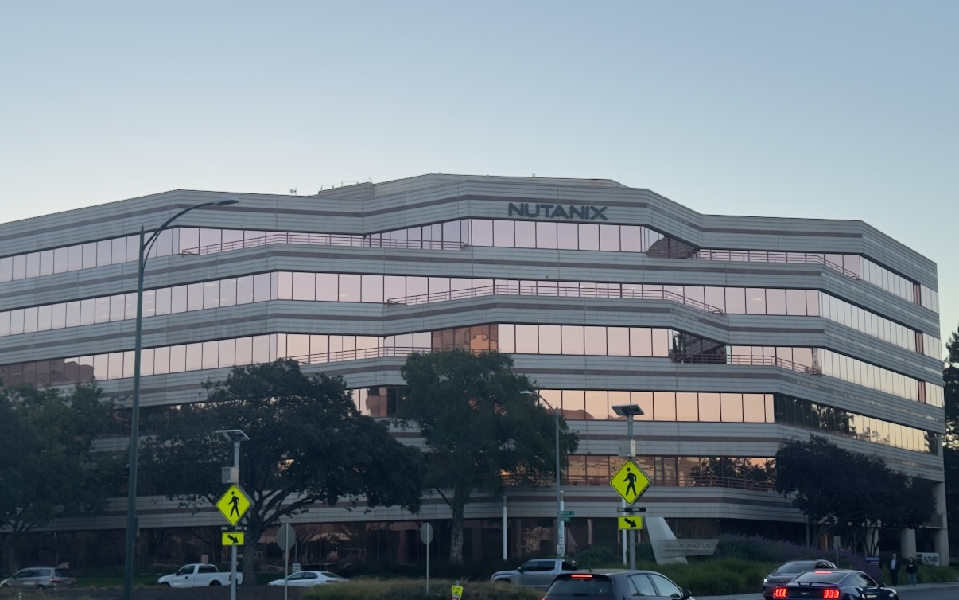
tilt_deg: +7.6
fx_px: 1411
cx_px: 500
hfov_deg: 37.5
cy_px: 353
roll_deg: +0.3
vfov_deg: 24.0
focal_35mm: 54
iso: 64
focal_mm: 6.76
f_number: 1.78
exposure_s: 1/900
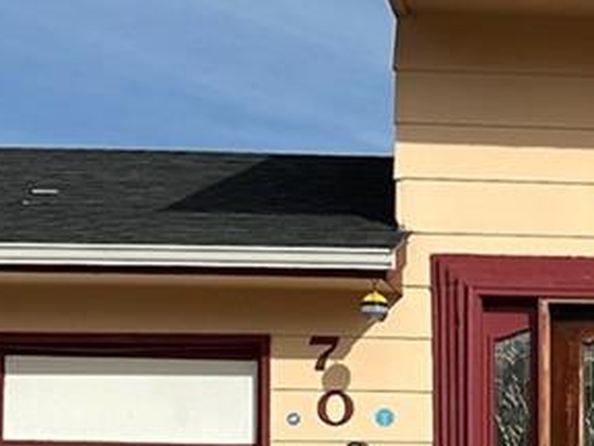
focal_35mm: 120
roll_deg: -0.1
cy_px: 551
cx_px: 879
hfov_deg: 15.2
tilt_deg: +2.0
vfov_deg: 12.0
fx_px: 2059
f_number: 1.78
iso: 80
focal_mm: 6.86
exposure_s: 1/7042
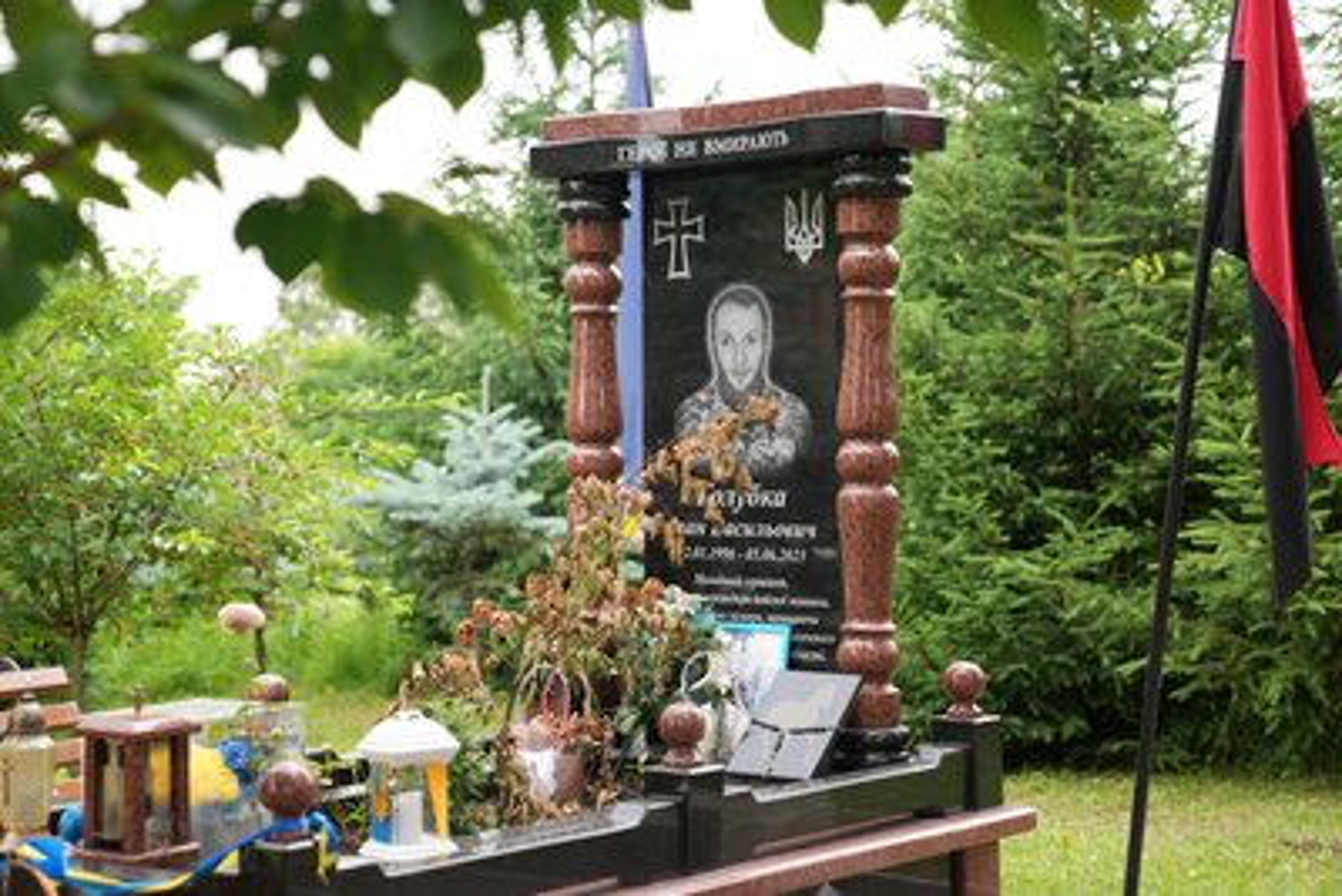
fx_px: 2610
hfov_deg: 28.8
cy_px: 448
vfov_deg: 19.5
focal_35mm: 70
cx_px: 671
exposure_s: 1/160
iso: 100
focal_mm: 70
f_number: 2.8
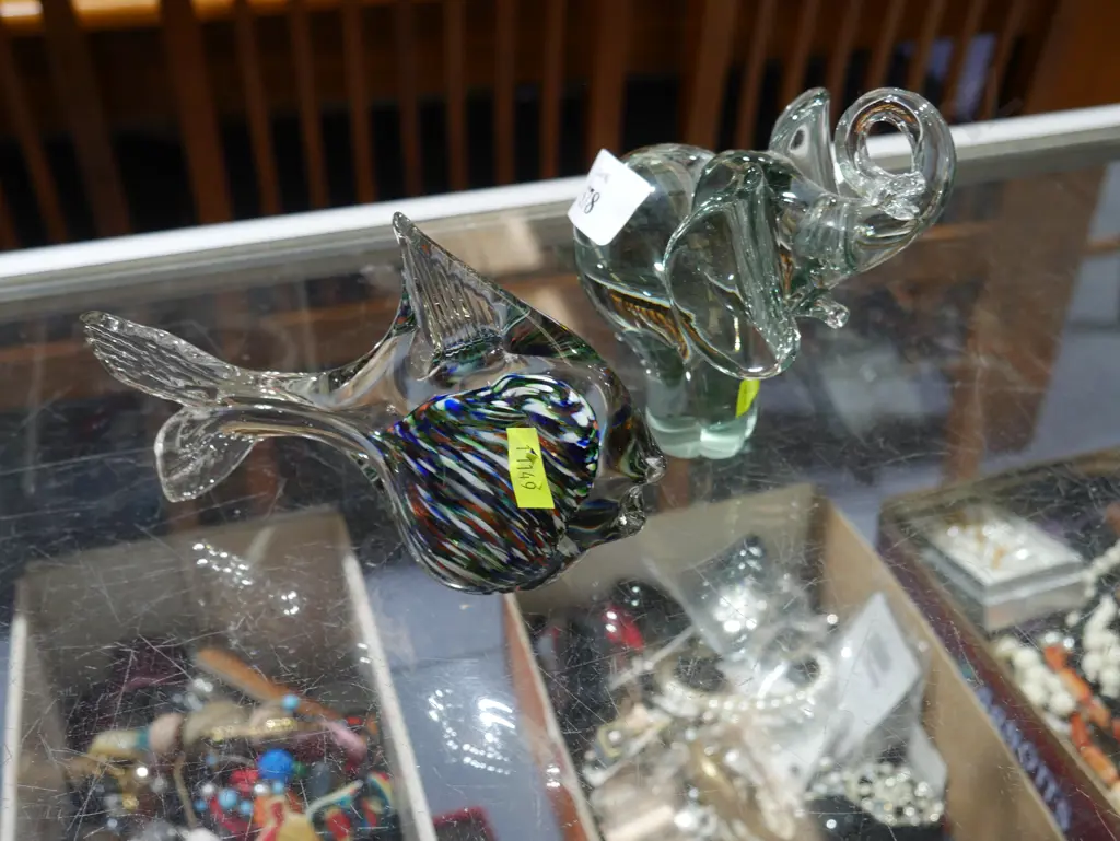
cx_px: 560
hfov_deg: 46.8
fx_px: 1295
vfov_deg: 36.0
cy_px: 420
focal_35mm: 40
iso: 500
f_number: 4.4
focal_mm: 20
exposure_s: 1/60
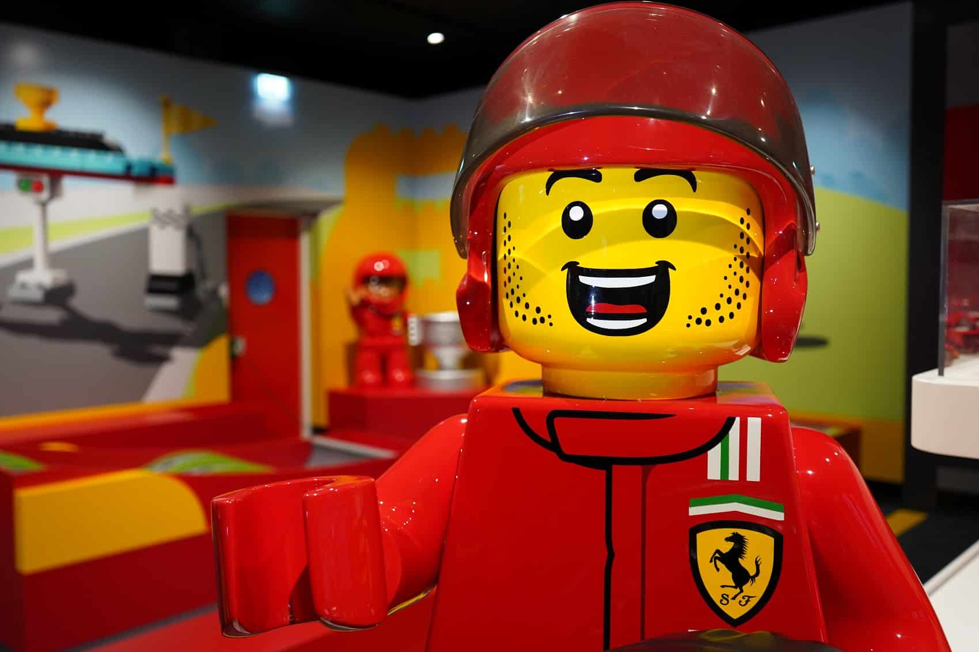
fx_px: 843
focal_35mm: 31
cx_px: 490
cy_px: 326
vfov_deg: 42.3
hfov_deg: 60.3
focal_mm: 31
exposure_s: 1/160
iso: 2000
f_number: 4
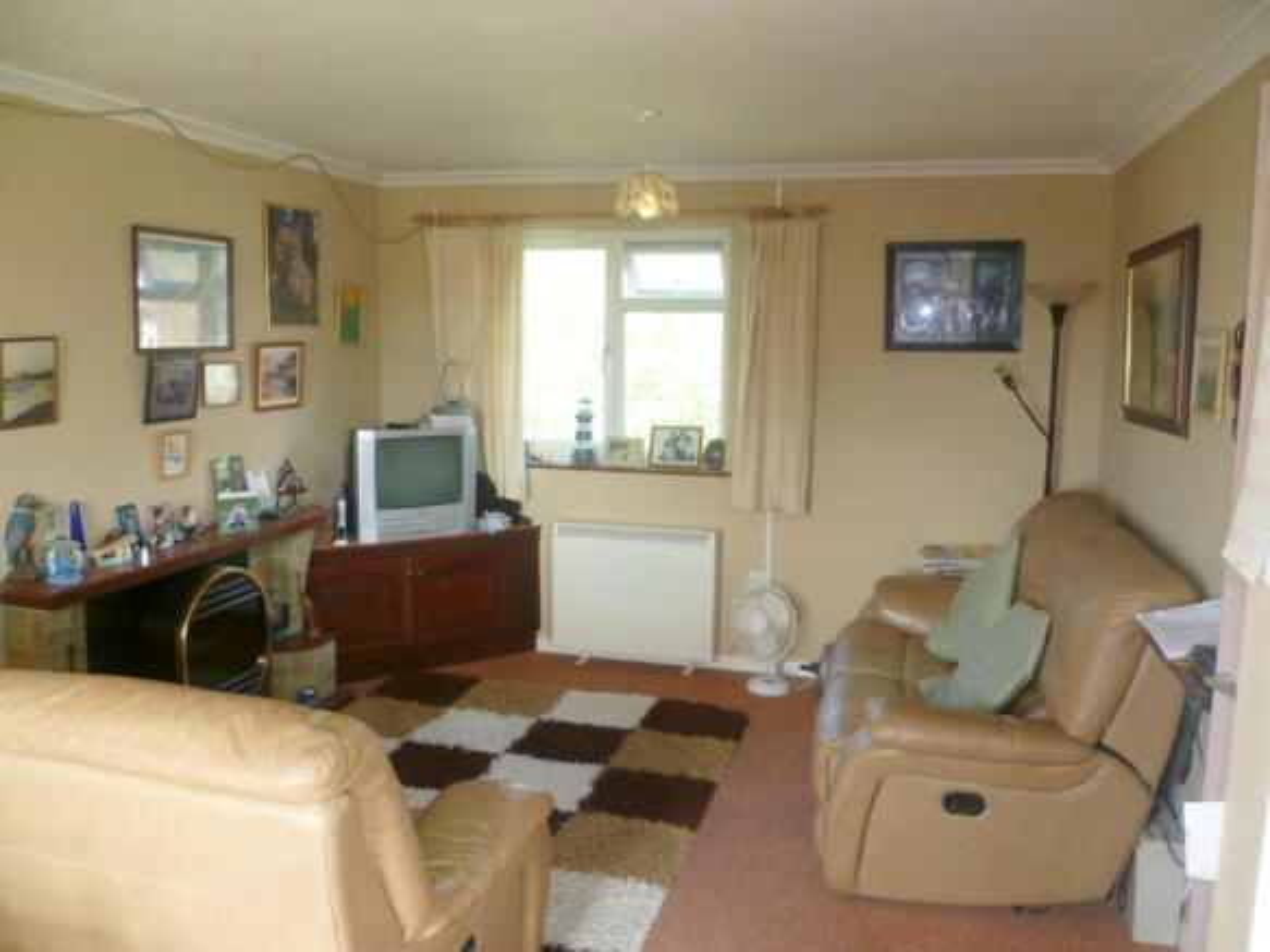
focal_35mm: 28
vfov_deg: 49.7
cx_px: 635
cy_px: 476
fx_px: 1027
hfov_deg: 63.5
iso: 100
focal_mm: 5
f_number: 2.8
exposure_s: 1/30
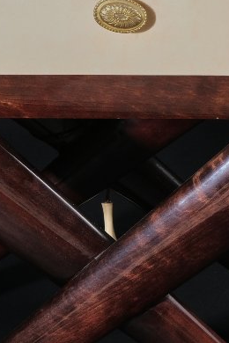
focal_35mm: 197
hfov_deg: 7.0
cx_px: 107
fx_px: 1880
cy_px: 217
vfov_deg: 10.4
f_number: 14
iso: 800
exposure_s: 1/250
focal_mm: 42.9
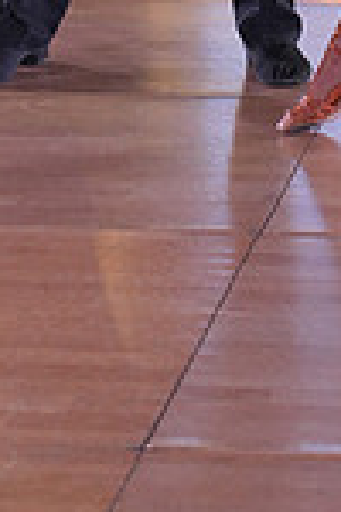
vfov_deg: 10.0
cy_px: -430
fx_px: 2742
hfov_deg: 7.1
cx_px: 377
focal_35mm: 193
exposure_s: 1/400
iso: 1600
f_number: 4
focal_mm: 50
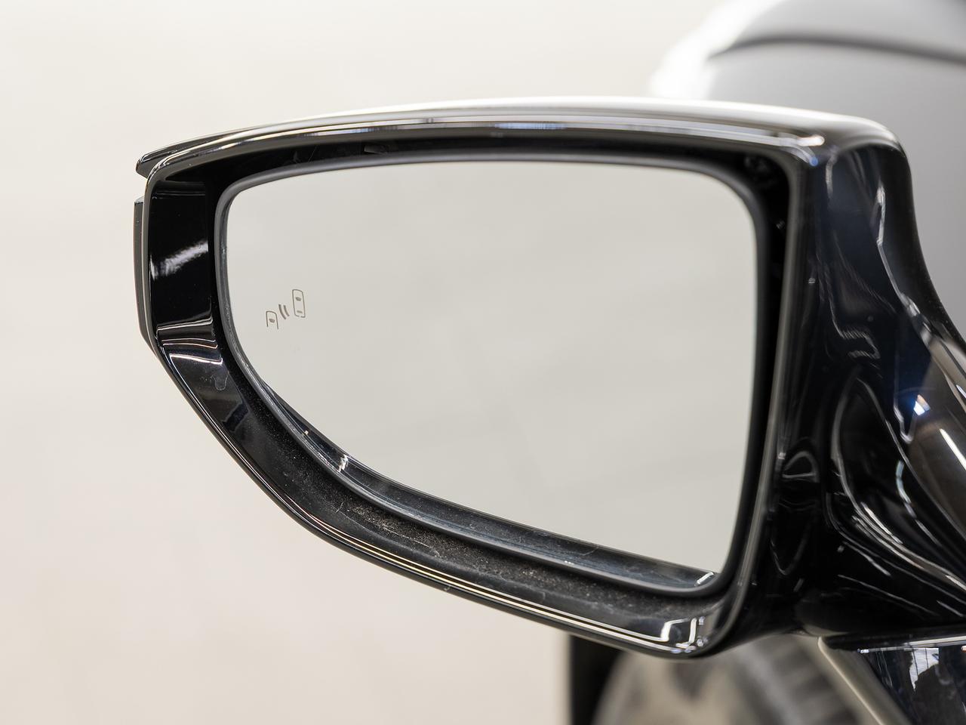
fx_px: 2634
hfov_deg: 20.8
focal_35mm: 94
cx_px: 409
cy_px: 286
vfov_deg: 15.6
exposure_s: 1/3
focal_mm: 70
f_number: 5.6
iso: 100
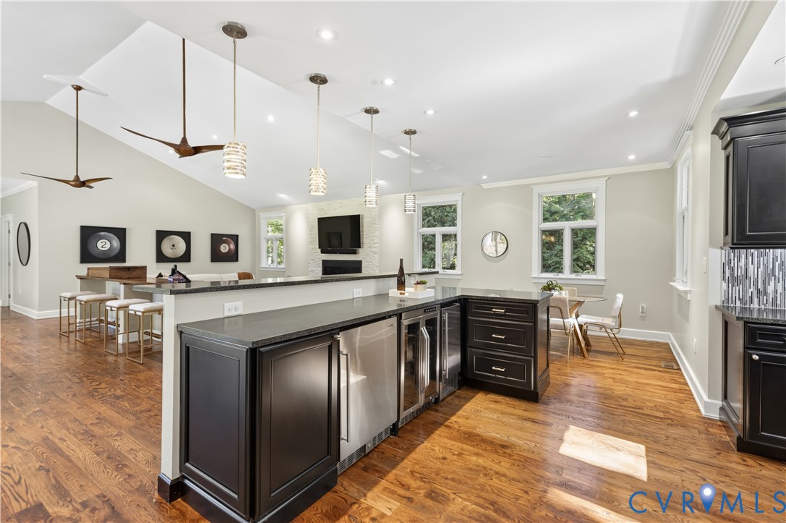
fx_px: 349
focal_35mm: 16
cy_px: 262
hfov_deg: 96.8
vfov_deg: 73.7
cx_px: 393
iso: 1250
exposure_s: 1/3
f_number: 9
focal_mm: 16
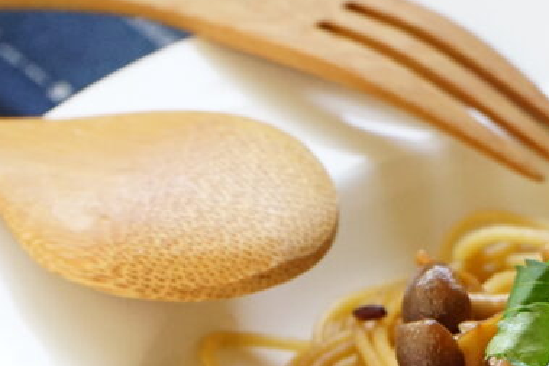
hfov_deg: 10.8
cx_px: 568
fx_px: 2883
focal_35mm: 189
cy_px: 484
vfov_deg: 7.2
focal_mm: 70
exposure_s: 1/60
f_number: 8
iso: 3200
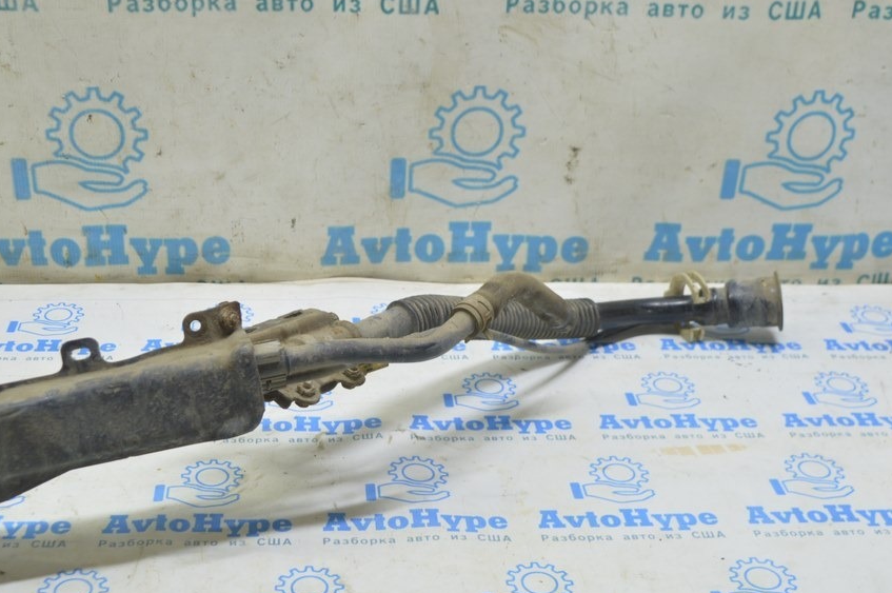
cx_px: 381
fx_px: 1302
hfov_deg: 37.7
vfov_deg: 25.7
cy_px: 291
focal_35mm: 53
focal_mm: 29
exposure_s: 1/20
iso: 400
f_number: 5.6
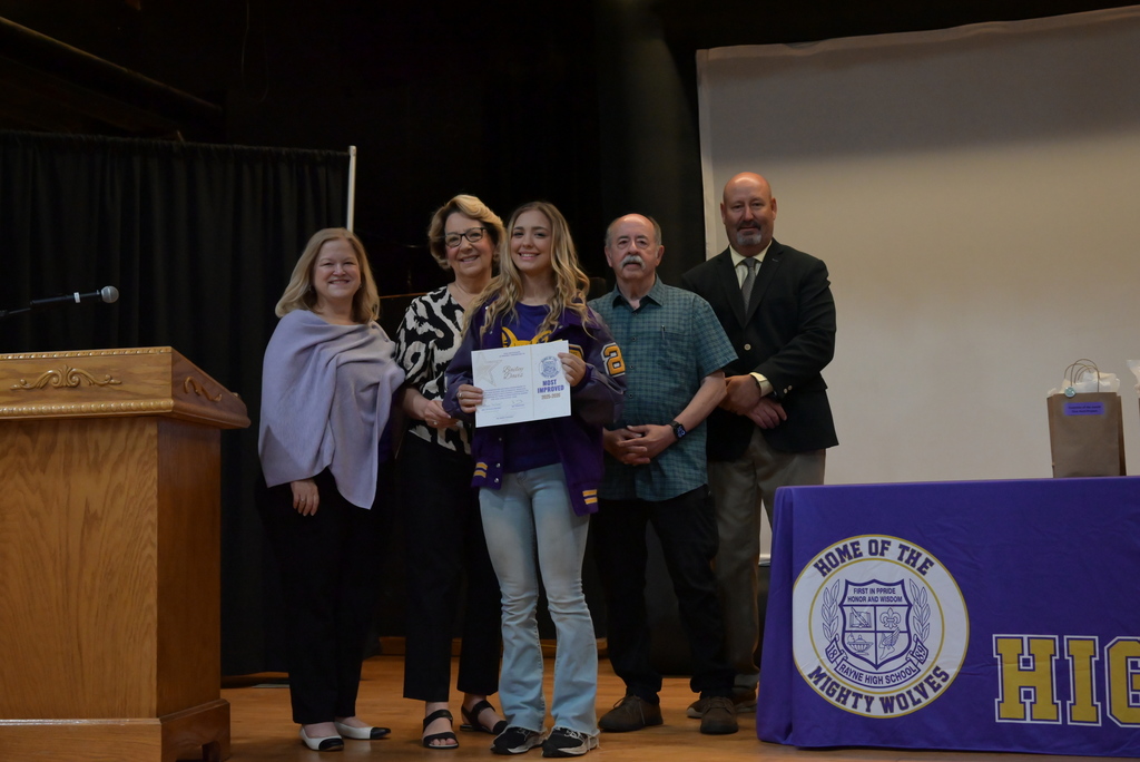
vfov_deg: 29.3
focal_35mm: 46
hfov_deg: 42.7
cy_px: 381
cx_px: 570
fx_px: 1457
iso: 6400
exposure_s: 1/200
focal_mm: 46
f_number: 7.1
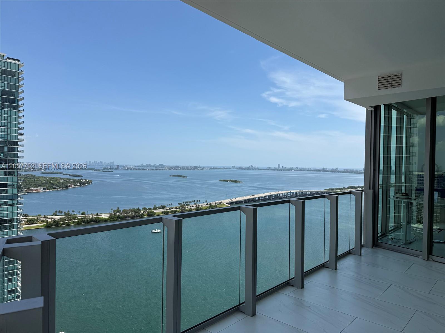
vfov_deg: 56.8
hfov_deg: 71.6
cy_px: 166
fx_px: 309
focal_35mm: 24
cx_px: 222
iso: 80
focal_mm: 6.76
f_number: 1.78
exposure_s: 1/8130
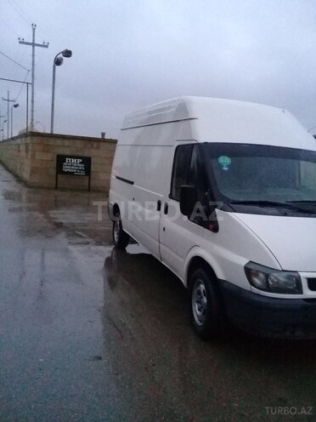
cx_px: 158
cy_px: 211
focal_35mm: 31
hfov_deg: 45.4
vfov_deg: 58.4
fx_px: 377
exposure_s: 1/17
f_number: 2.2
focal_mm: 3.3
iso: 640
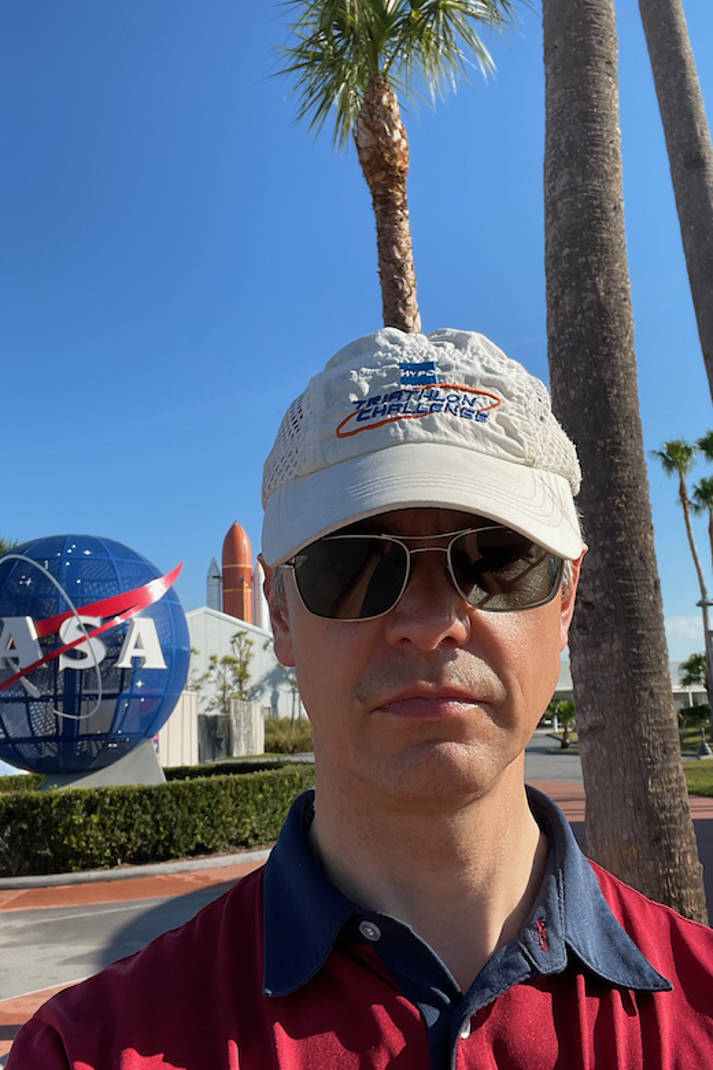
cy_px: 524
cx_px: 351
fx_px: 951
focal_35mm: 32
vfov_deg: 58.7
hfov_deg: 41.1
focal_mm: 2.71
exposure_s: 1/720
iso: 25
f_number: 2.2
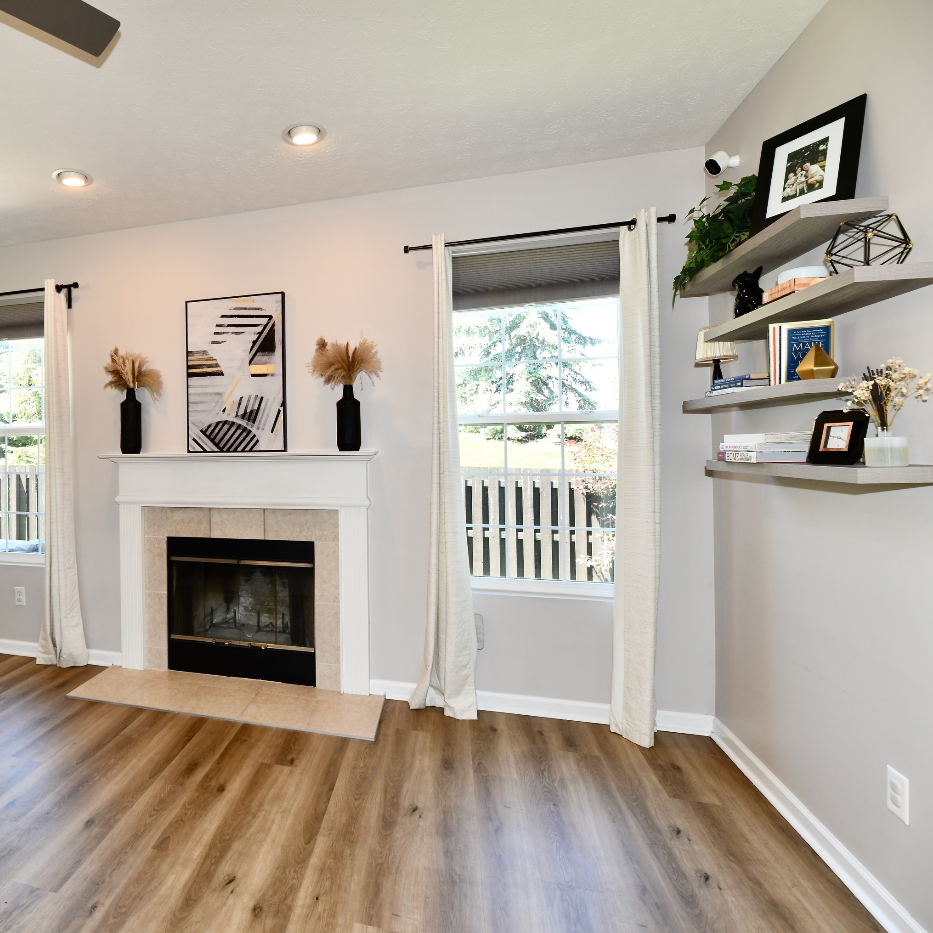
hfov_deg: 75.7
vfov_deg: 80.7
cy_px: 464
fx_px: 549
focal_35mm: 18
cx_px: 251
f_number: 6.3
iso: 640
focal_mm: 14
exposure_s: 1/60
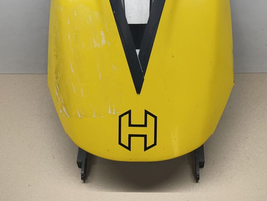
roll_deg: +1.9
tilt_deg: -41.7
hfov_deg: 42.0
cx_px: 149
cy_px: 57
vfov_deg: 31.8
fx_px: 347
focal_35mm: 45
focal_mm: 4.2
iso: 50
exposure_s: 1/100
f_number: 1.6
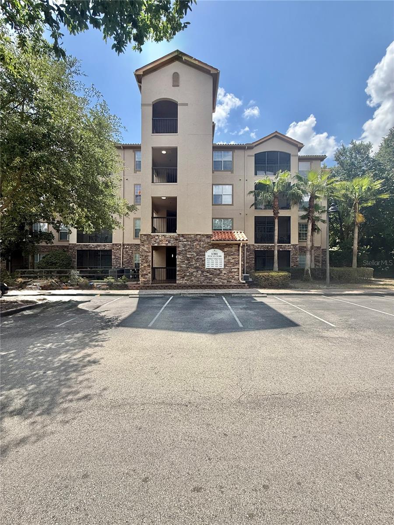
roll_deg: -0.3
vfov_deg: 102.1
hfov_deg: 85.7
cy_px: 262
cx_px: 197
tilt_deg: +0.5
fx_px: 212
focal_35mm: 14
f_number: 2.2
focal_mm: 2.22
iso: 50
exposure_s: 1/1235
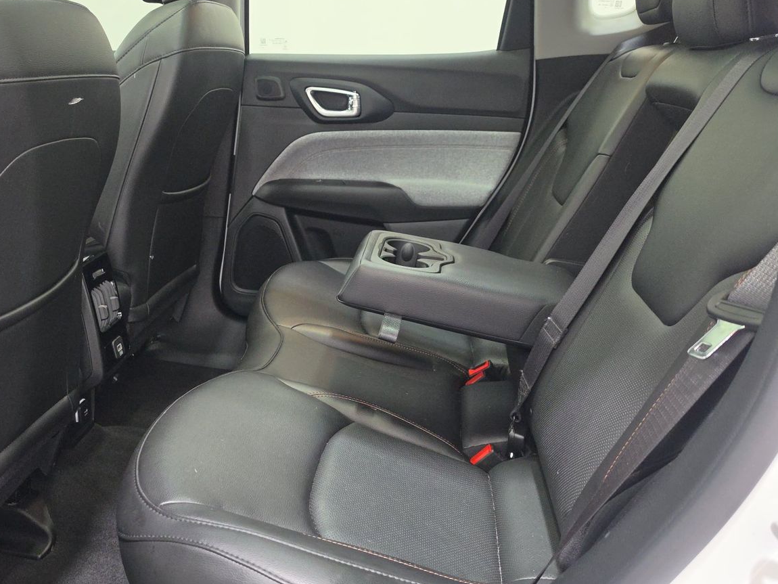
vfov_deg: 44.1
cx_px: 318
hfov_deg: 56.4
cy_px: 320
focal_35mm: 32
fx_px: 719
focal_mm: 6.5
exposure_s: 1/59
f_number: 1.4
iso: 197
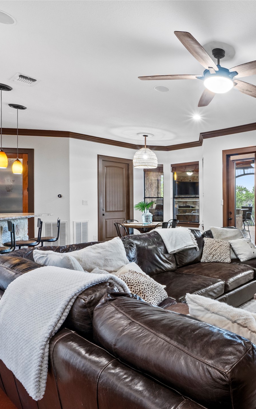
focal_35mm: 23
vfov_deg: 77.2
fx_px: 257
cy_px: 205
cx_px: 255
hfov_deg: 45.0
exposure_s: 6
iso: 250
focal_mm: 10
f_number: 11
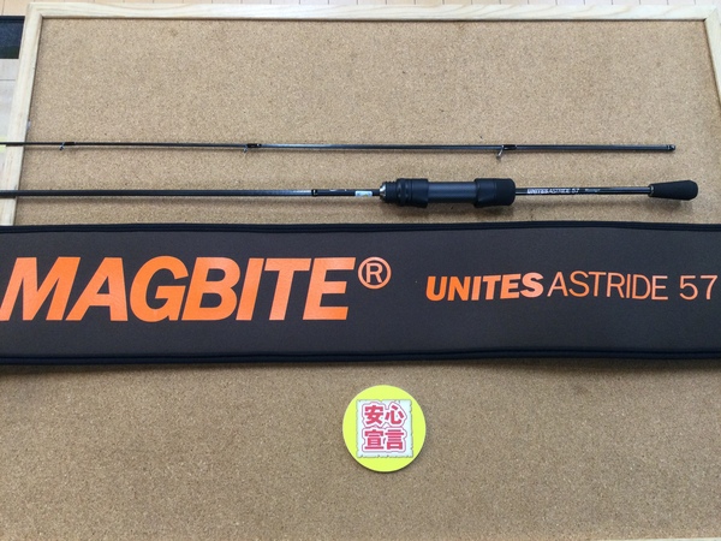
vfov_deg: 45.4
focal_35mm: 31
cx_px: 360
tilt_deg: -74.2
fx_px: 646
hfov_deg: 58.4
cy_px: 270
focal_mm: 3.3
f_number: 2.4
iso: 80
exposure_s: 1/30
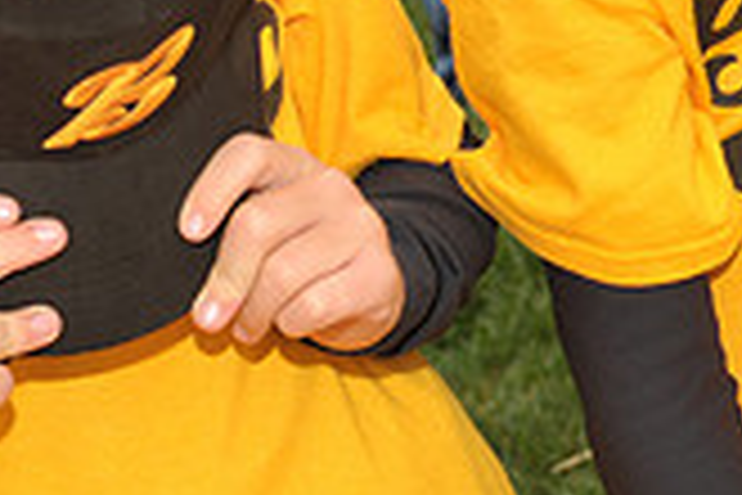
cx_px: 1264
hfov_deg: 9.1
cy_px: -207
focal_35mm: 218
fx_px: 4493
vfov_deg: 6.2
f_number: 8
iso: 400
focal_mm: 62
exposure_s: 1/250
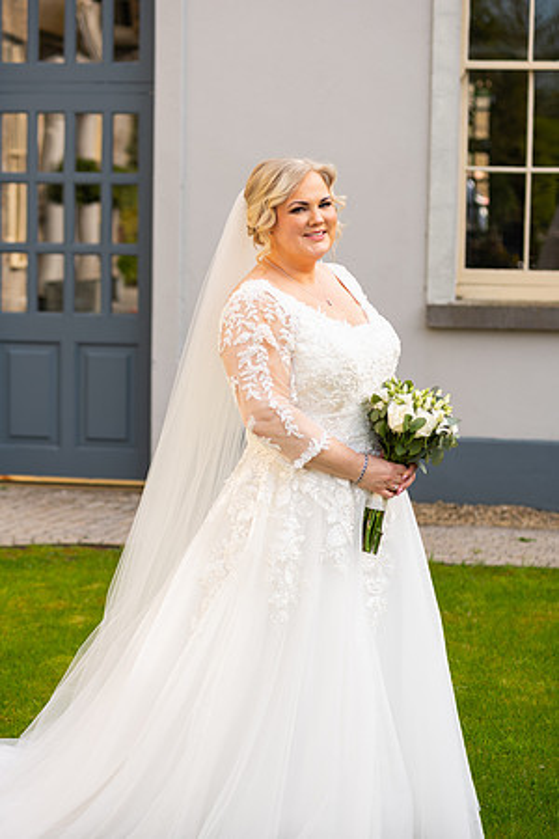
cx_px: 280
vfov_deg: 23.6
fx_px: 2003
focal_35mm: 86
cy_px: 420
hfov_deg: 15.9
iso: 160
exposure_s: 1/320
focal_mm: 86
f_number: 3.5
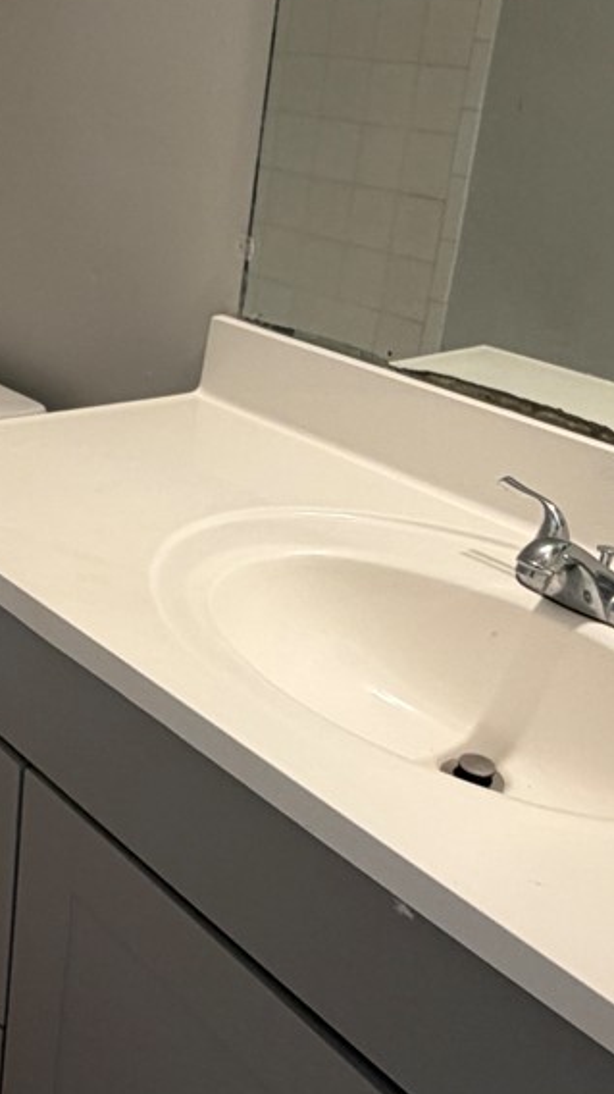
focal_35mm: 43
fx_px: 1246
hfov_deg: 26.9
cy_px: 510
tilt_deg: -21.5
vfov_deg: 47.3
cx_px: 79
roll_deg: -3.8
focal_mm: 2.22
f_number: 2.2
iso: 160
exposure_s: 1/60
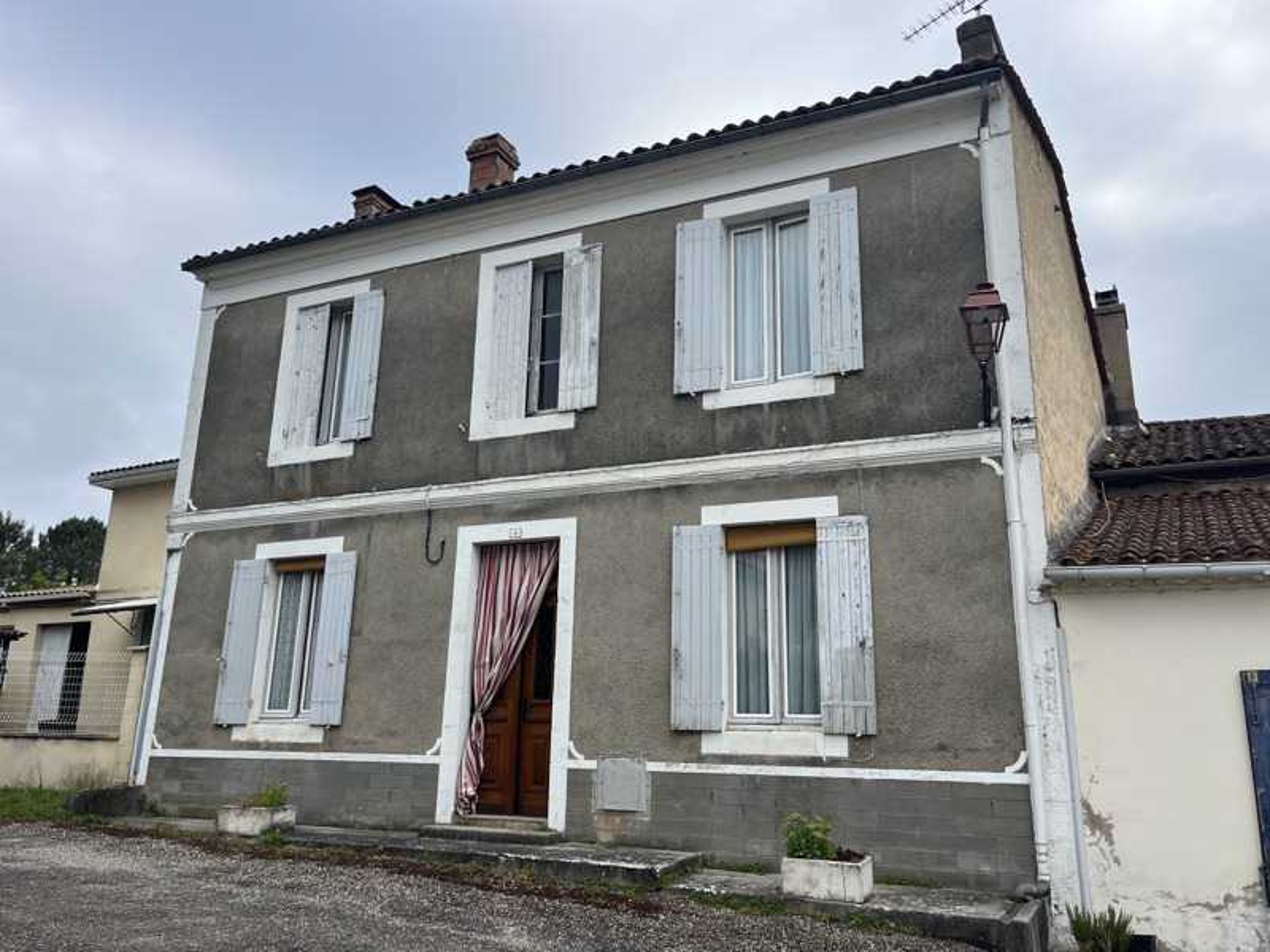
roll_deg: -1.6
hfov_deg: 67.3
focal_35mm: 26
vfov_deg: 53.1
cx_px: 635
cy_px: 476
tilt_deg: +15.1
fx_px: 954
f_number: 1.6
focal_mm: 5.1
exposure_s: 1/1890
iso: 50
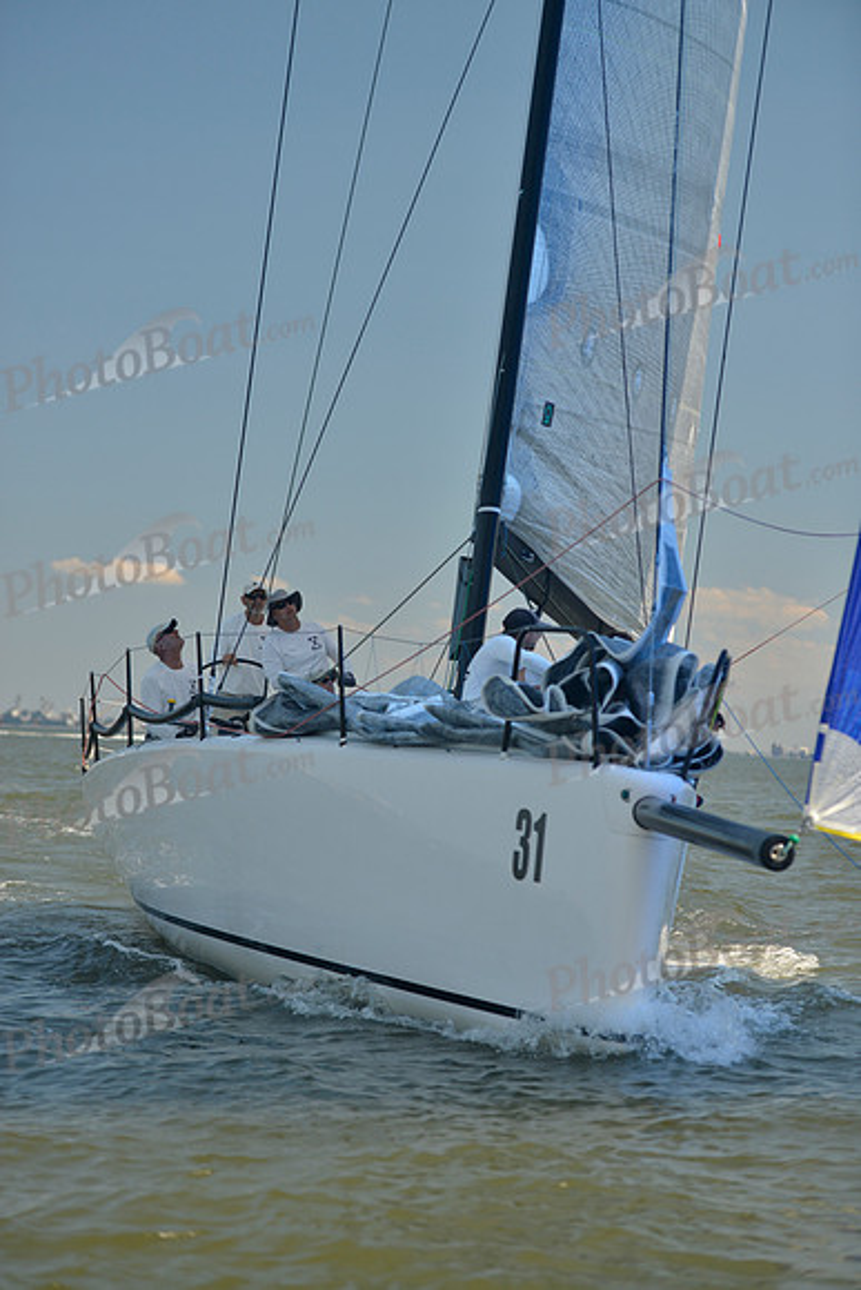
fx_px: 3513
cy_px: 645
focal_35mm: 98
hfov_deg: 14.0
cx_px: 430
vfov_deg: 20.8
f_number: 3.2
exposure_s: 1/1250
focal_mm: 98
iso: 200
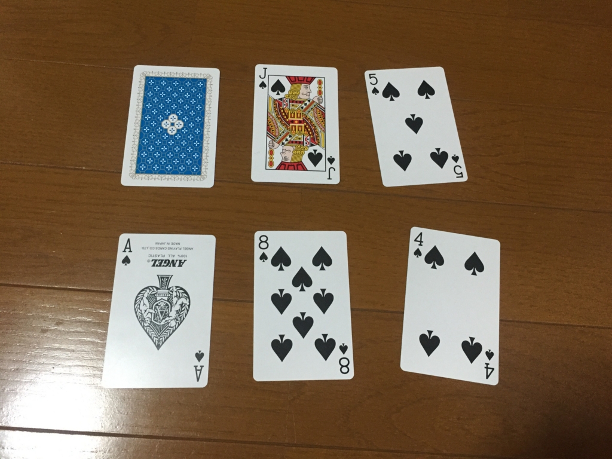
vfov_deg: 48.2
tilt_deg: -70.5
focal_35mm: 29
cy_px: 230
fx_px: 513
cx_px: 306
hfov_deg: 61.7
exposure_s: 1/30
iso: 250
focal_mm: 4.15
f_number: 2.2
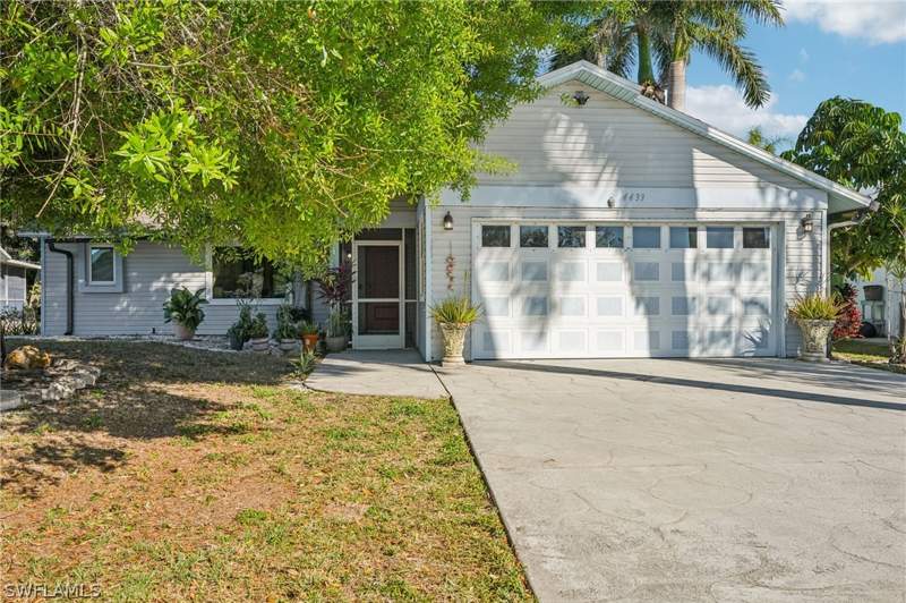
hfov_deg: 63.7
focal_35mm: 29
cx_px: 453
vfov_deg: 44.9
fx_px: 729
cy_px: 302
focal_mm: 29
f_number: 8
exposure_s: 1/1000
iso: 400
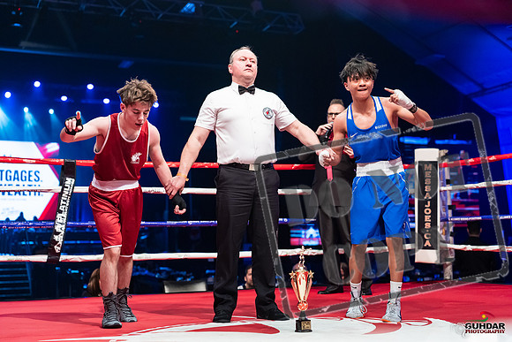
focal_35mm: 50
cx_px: 256
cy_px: 171
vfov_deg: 27.0
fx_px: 711
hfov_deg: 39.6
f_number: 2.5
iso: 3200
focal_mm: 50
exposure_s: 1/1000
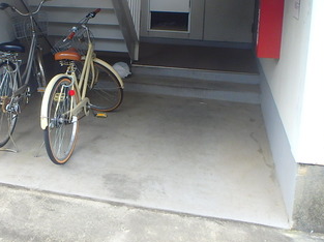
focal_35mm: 43
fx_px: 402
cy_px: 50
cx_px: 124
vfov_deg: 32.6
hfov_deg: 43.6
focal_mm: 3.7
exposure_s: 1/100
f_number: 3.5
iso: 125
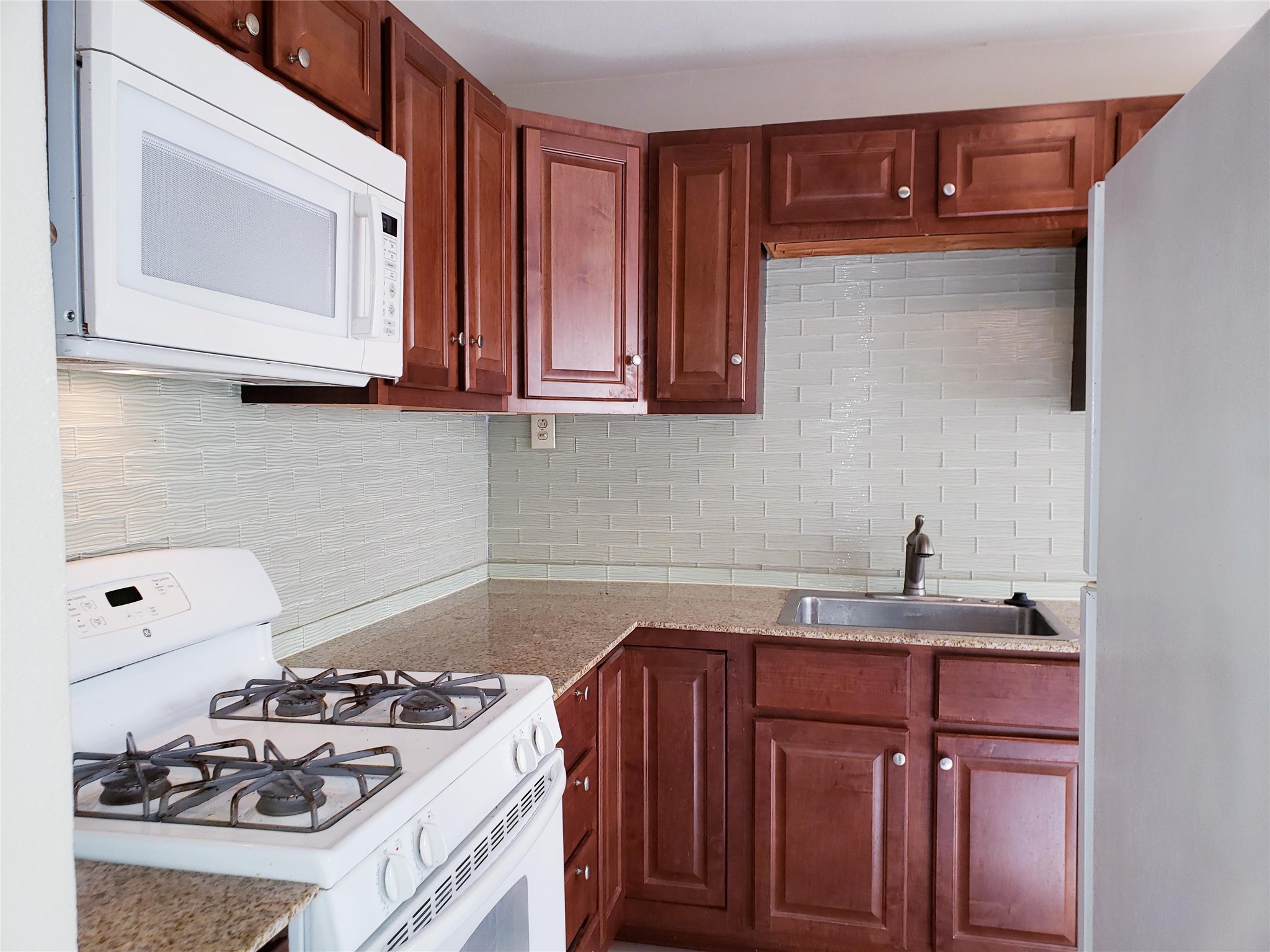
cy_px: 476
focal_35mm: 26
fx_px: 954
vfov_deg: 53.1
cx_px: 635
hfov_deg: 67.3
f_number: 2.4
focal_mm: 4.3
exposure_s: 1/30
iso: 100
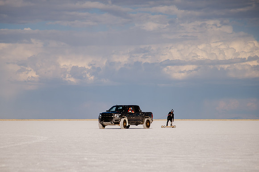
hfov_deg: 13.2
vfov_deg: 8.8
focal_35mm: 156
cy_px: 105
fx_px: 1119
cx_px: 123
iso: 200
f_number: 4
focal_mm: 120
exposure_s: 1/6400
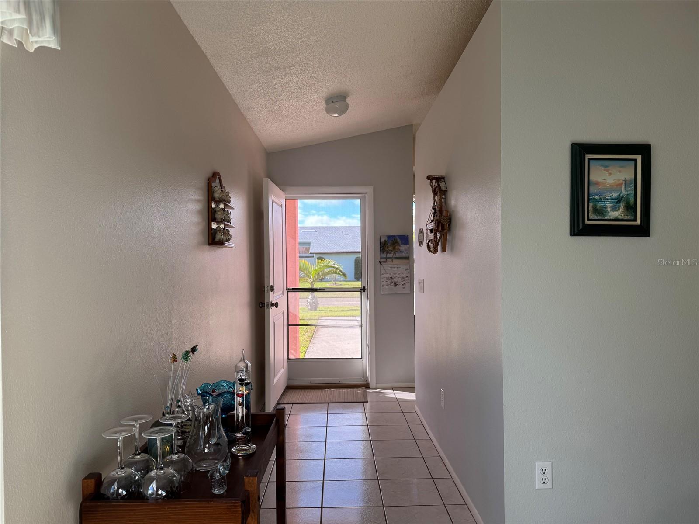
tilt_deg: -0.5
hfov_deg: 71.6
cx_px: 350
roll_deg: +0.1
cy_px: 262
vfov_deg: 56.8
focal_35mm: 24
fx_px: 485
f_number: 1.78
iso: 80
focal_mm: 6.76
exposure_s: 1/280
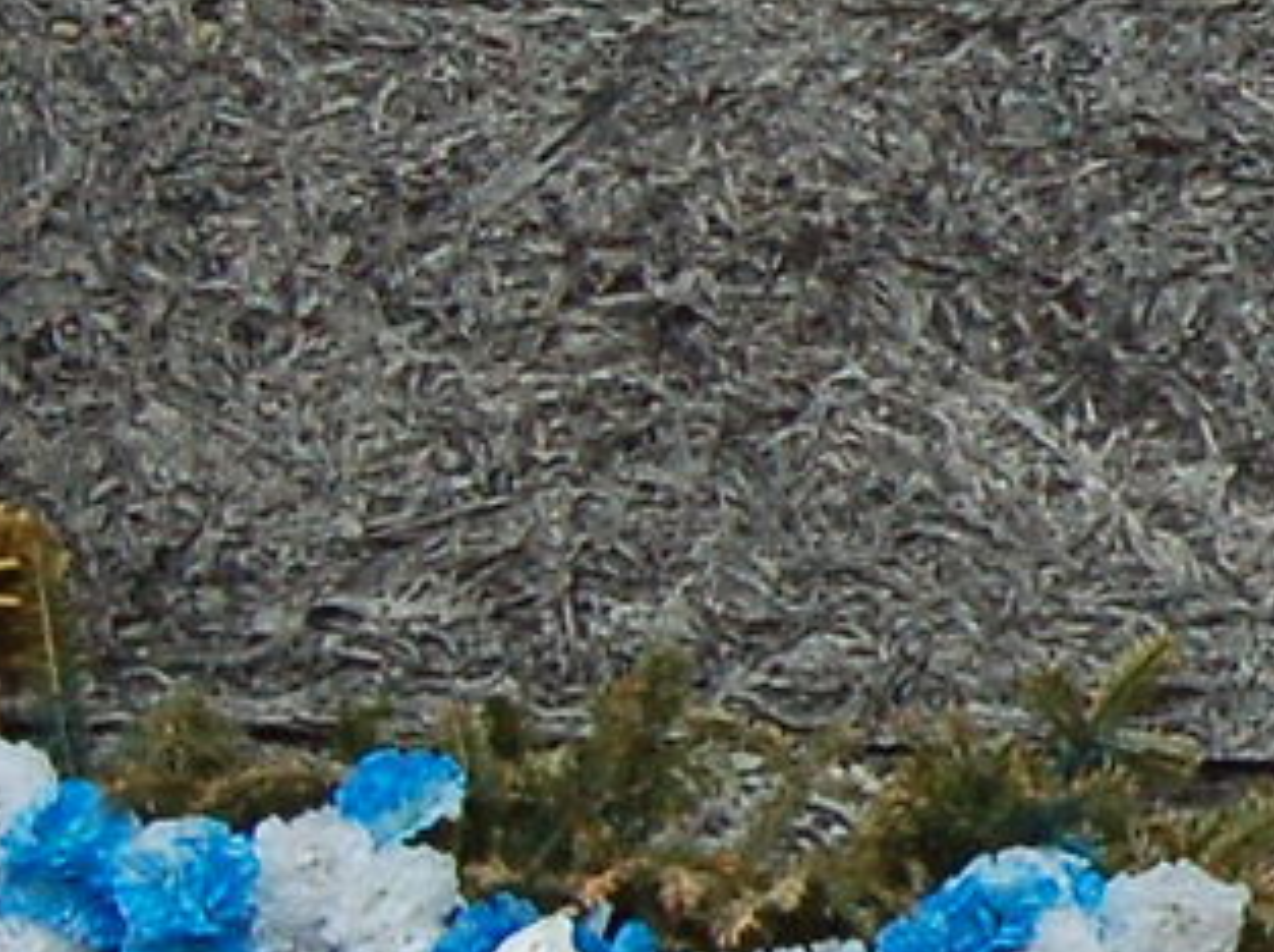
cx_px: 3256
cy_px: -57
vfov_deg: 4.5
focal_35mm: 332
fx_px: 12205
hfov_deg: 5.7
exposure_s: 1/100
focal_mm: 30
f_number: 5
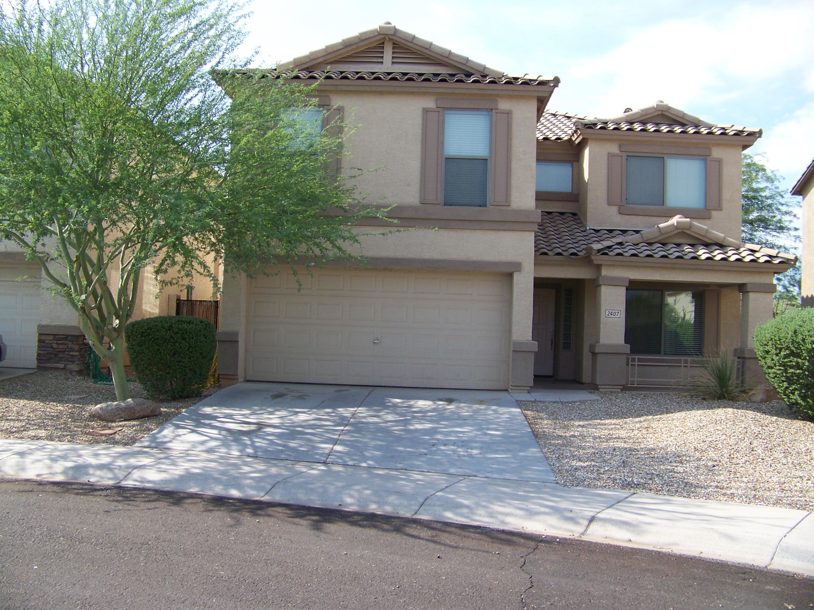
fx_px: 847
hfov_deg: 51.4
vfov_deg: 39.7
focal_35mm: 36
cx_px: 407
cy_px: 305
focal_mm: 5.85
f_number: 2.8
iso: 64
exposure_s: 1/400
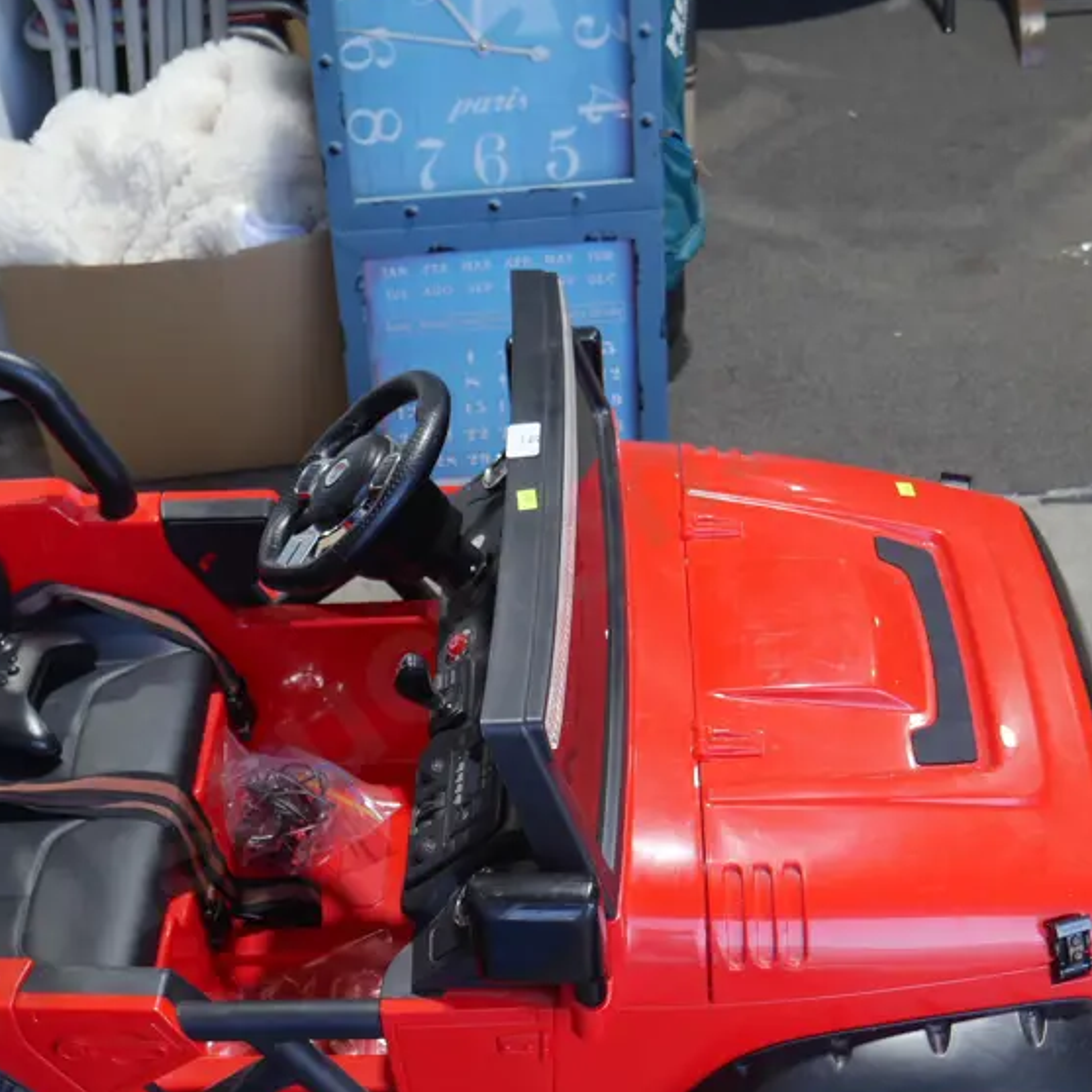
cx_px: 345
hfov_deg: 32.5
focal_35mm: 52
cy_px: 725
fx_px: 1856
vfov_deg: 32.5
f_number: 3.6
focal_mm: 16
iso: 250
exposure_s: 1/60
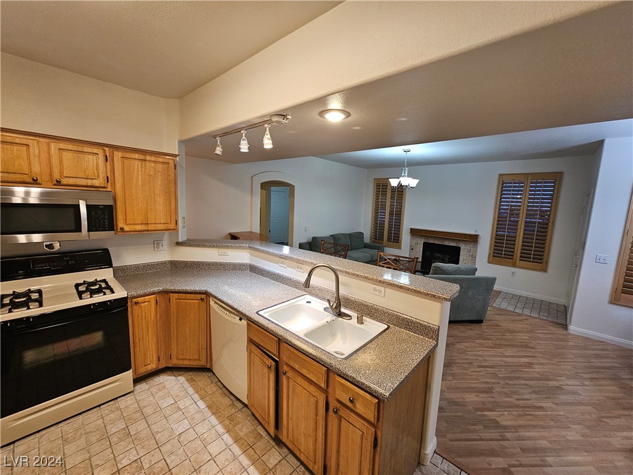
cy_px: 238
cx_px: 316
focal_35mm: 13
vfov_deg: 89.9
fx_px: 238
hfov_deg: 106.2
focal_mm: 2.2
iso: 160
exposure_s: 1/60
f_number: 2.2
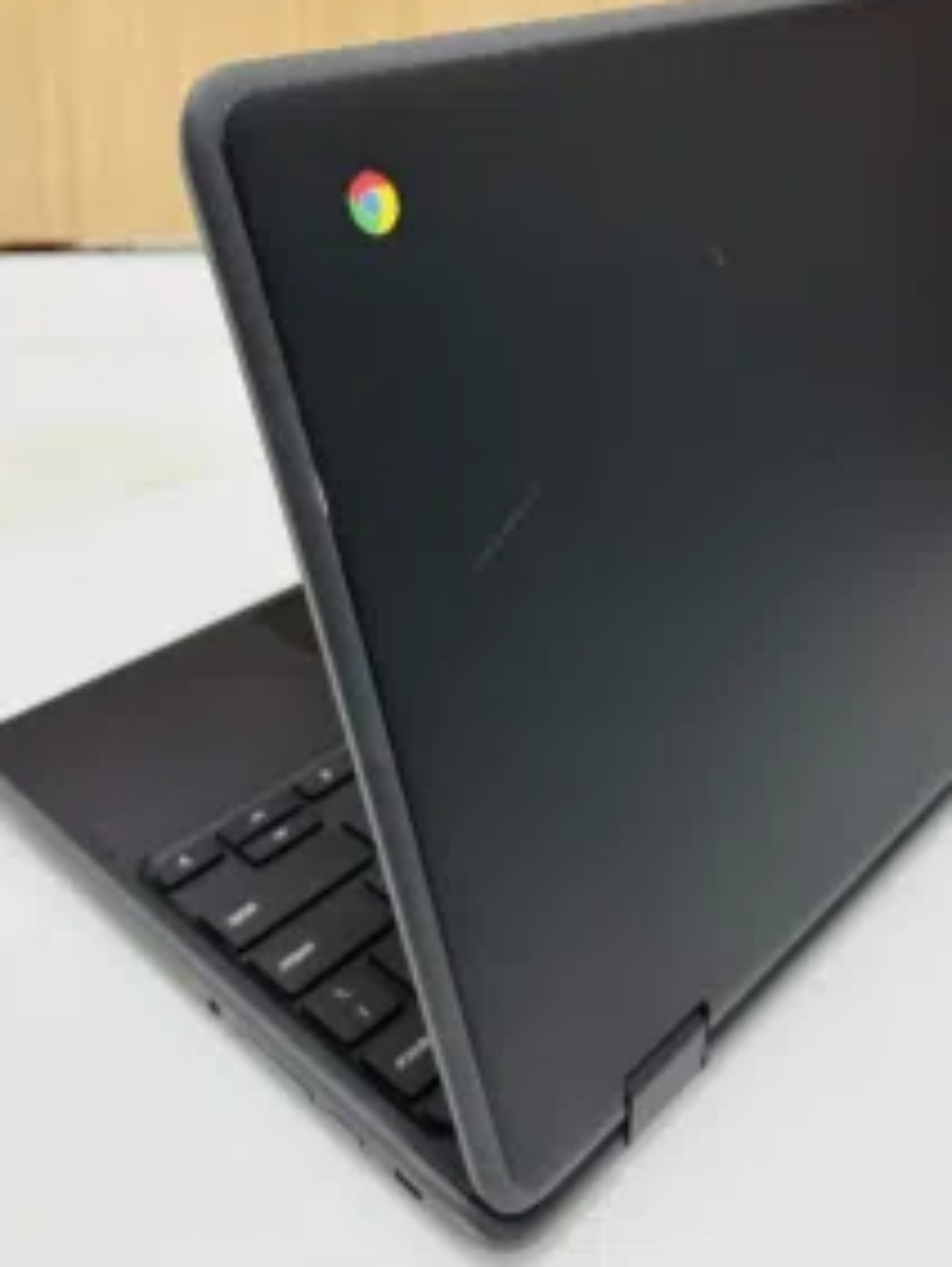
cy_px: 481
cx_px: 548
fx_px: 1245
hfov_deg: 41.7
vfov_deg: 53.4
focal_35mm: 34
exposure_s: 1/95
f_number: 1.78
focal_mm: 6.86
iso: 250
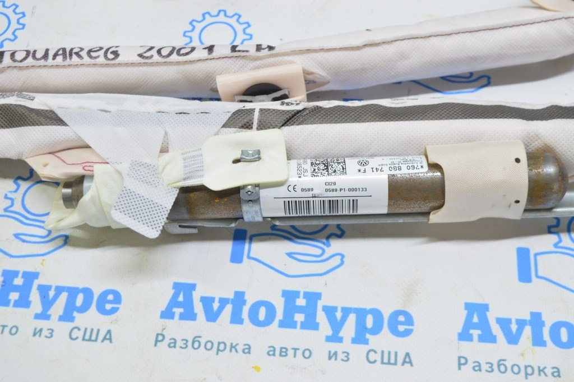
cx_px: 287
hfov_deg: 42.4
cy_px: 191
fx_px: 741
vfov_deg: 28.9
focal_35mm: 46
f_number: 5.6
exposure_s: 1/20
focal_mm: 31
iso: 400
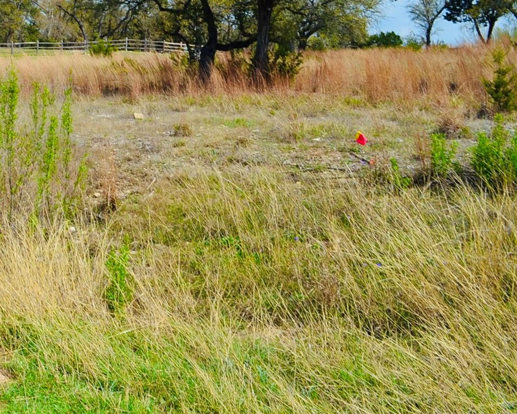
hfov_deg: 32.8
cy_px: 93
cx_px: 13
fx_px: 811
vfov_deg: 28.1
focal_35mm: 53
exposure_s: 1/125
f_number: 11
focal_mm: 18
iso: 110
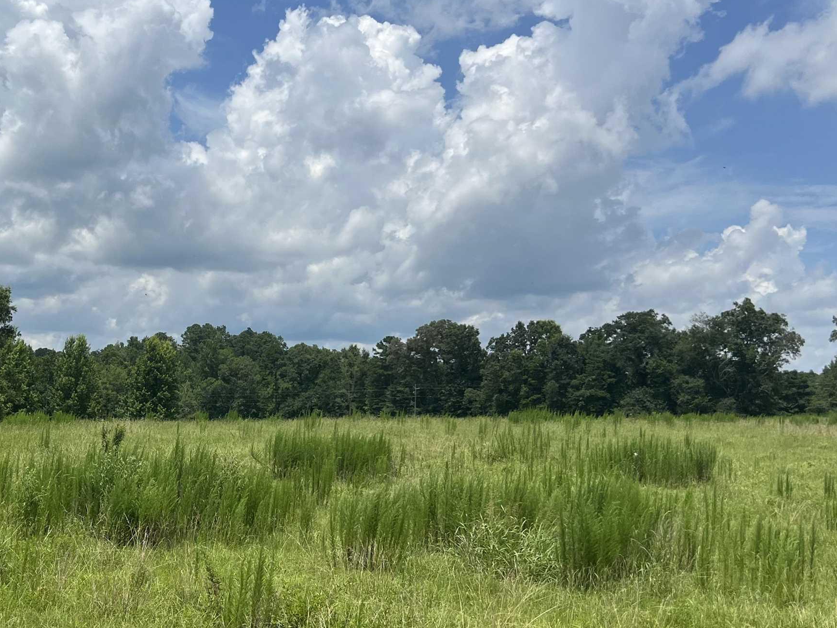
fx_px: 1112
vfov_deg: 31.5
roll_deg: -3.2
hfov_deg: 40.4
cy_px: 298
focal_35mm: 46
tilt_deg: +7.3
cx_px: 237
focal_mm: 5.7
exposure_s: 1/8000
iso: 50
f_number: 1.5
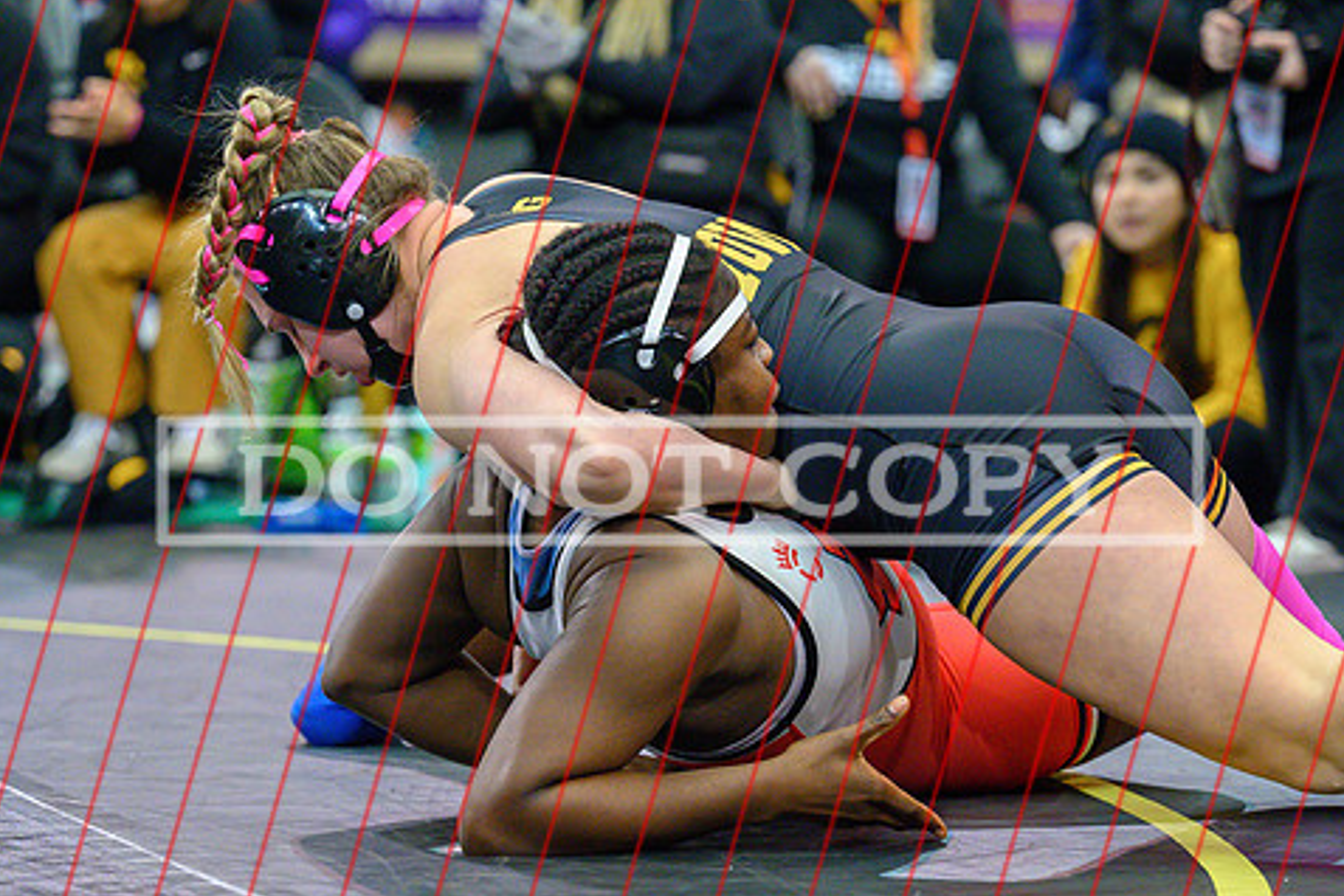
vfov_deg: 8.4
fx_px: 6122
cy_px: 567
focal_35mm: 164
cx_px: 552
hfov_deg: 12.5
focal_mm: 95
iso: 3600
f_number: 2.8
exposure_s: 1/800
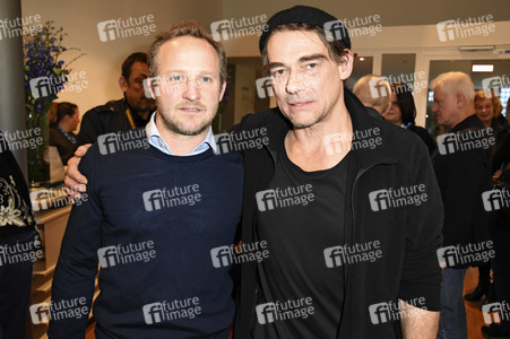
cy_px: 170
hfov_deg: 57.3
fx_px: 467
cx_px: 255
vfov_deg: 39.9
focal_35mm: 33
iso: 1600
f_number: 4.5
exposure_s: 1/160
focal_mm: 22
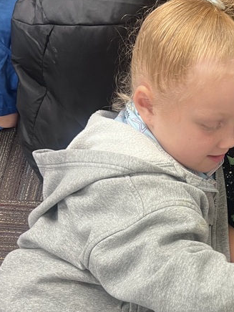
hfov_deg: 23.1
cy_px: 242
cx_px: 233
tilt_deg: -63.4
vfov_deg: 31.0
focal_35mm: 61
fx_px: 550
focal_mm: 5.7
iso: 100
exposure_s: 1/60
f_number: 1.5
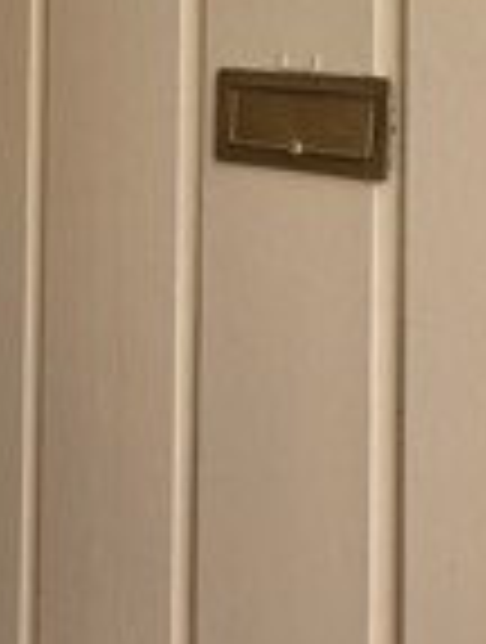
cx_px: 72
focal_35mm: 58
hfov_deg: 24.8
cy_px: 14
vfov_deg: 31.0
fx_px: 1081
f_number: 1.9
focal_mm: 2.2
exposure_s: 1/120
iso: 25
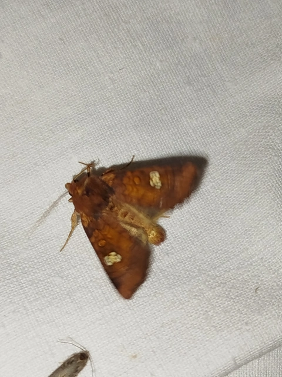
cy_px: 188
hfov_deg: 20.4
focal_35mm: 72
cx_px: 141
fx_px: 782
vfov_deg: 27.0
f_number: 1.7
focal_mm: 5.31
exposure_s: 1/50
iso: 80
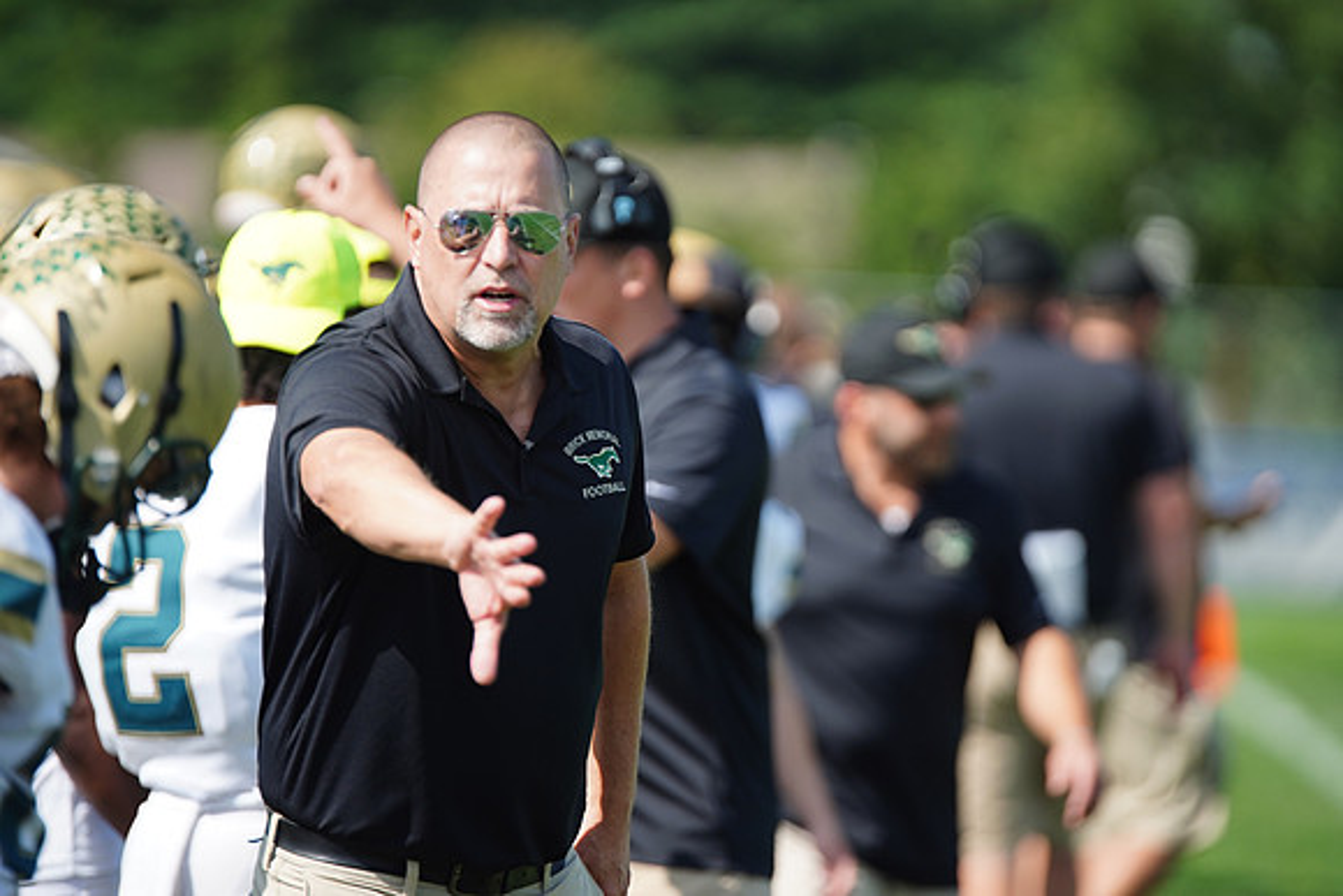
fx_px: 11194
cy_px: 448
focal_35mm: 300
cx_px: 672
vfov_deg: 4.6
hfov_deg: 6.9
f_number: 2.8
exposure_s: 1/3200
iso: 400
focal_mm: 300
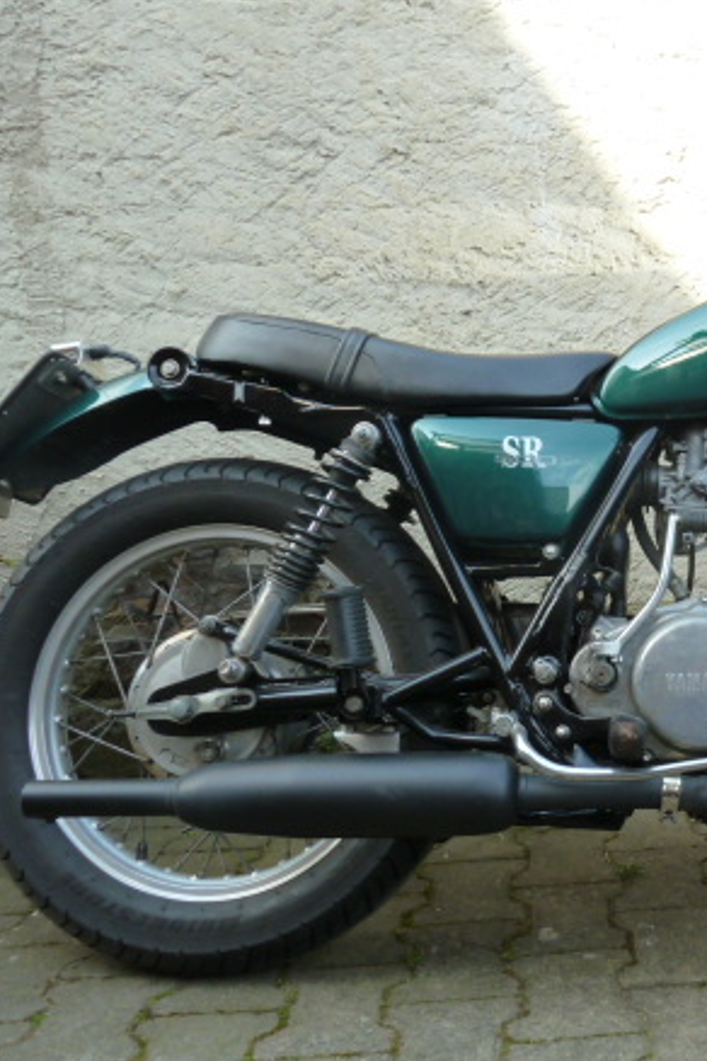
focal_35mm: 38
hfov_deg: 32.6
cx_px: 685
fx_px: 1119
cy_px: 533
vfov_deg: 50.7
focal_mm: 4.1
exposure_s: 1/100
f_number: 4
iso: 125
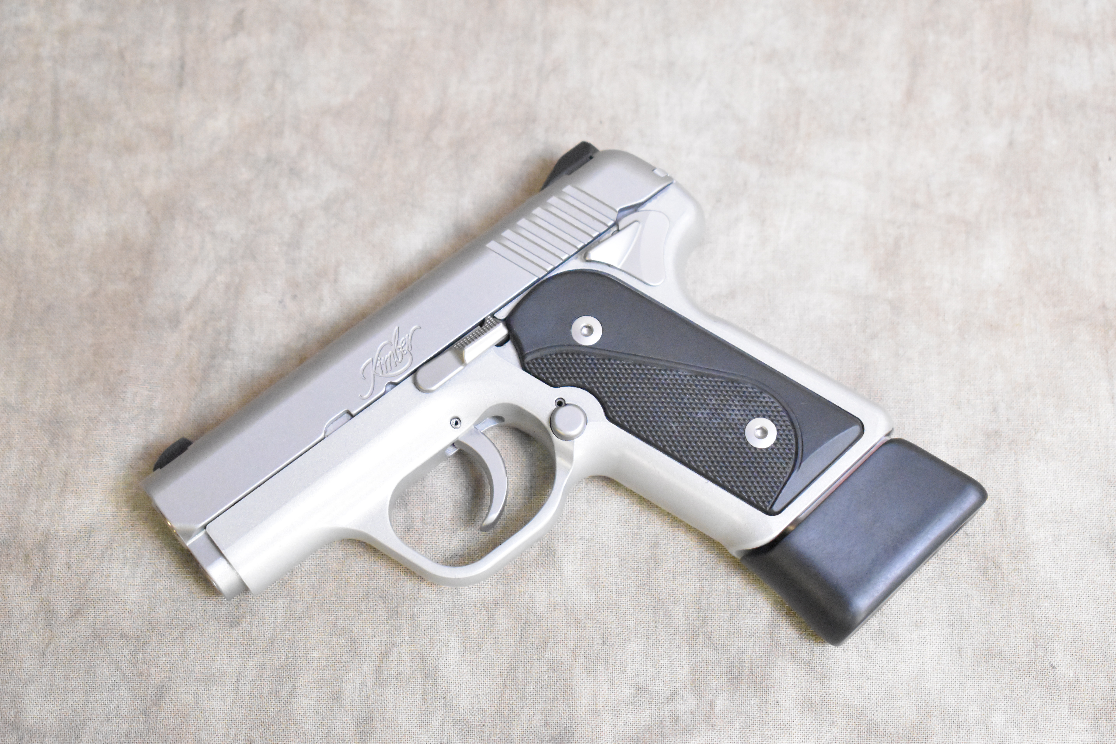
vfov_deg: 19.3
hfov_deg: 28.6
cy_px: 381
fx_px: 2186
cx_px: 562
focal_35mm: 71
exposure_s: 1/125
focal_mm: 45
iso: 12800
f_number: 5
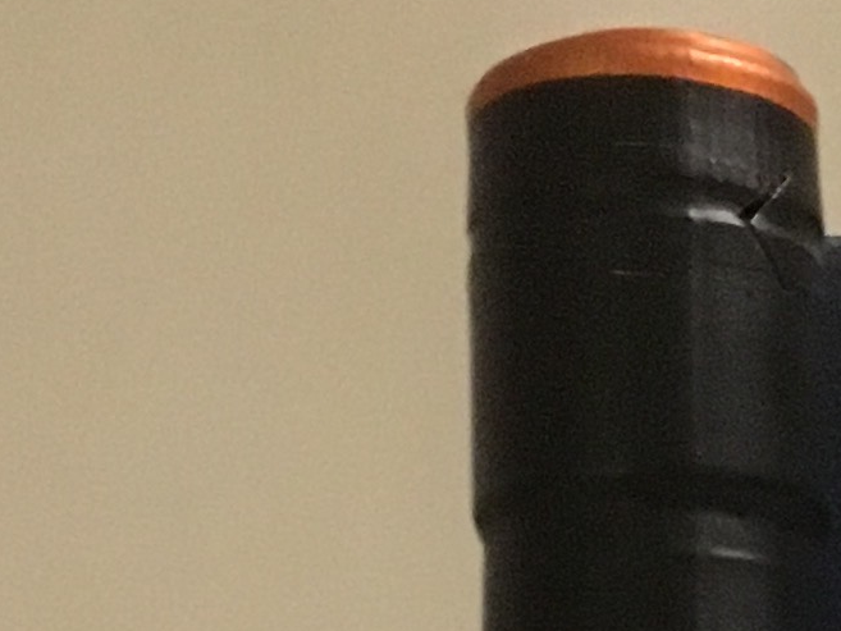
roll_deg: +0.9
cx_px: 1027
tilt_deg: -5.5
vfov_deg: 6.9
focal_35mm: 178
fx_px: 4325
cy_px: 2264
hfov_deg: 10.9
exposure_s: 1/17
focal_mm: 4.15
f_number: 2.2
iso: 250
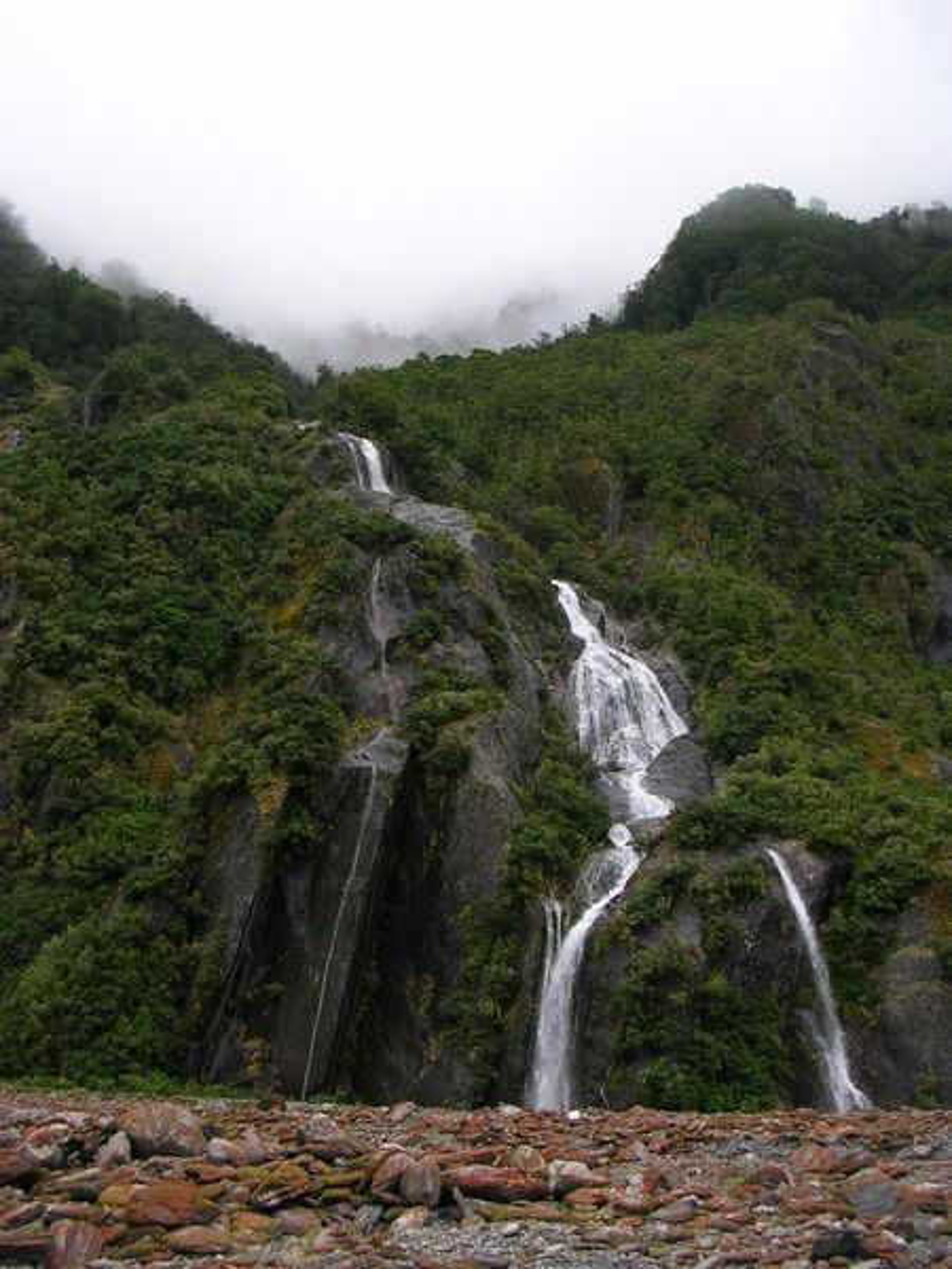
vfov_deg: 49.0
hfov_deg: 37.7
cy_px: 634
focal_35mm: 38
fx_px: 1393
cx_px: 476
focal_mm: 5.8
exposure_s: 1/164
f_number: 2.8
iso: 50
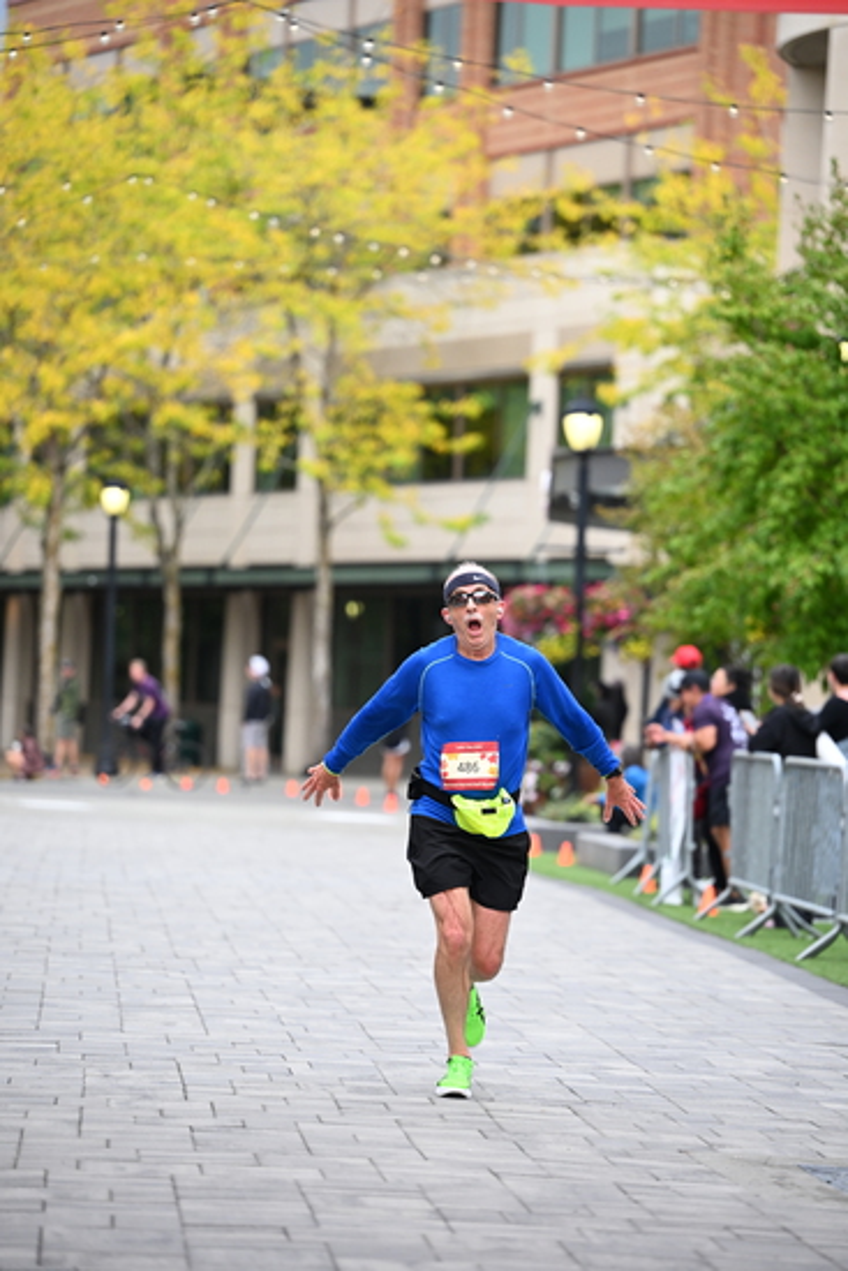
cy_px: 636
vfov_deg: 14.6
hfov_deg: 9.8
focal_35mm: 140
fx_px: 4943
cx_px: 424
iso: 800
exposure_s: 1/2000
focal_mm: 140
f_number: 2.8
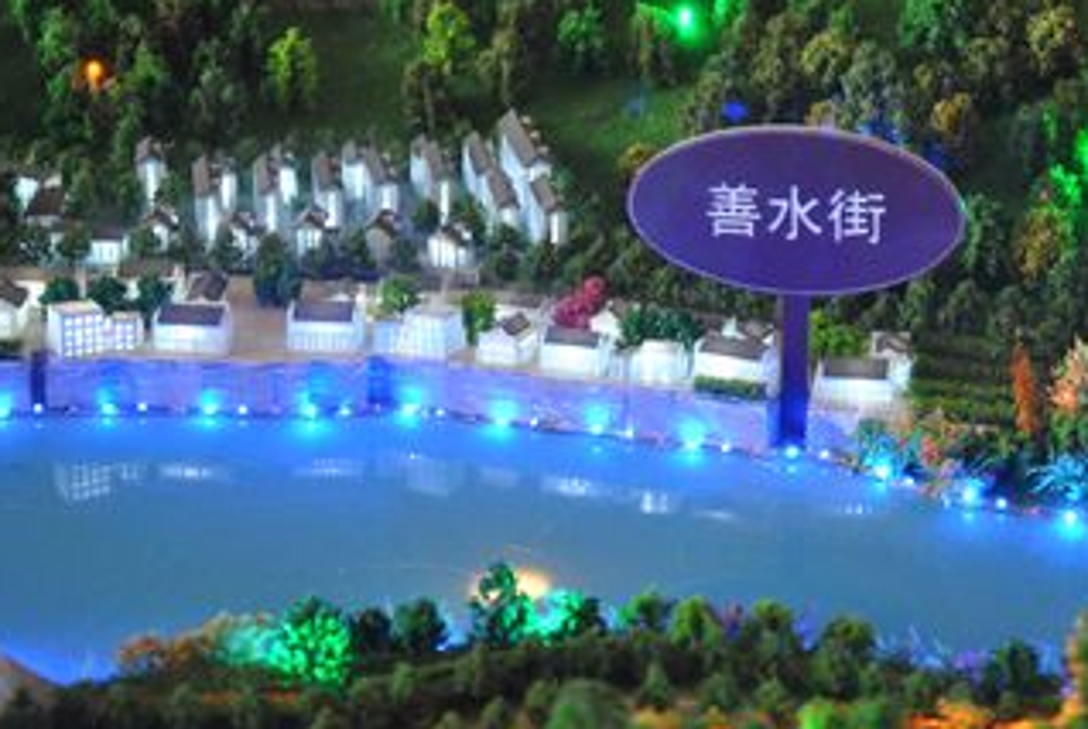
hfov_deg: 14.0
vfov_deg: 9.4
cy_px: 293
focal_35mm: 146
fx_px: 4419
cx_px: 729
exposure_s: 1/15
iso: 800
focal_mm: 62
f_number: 5.3
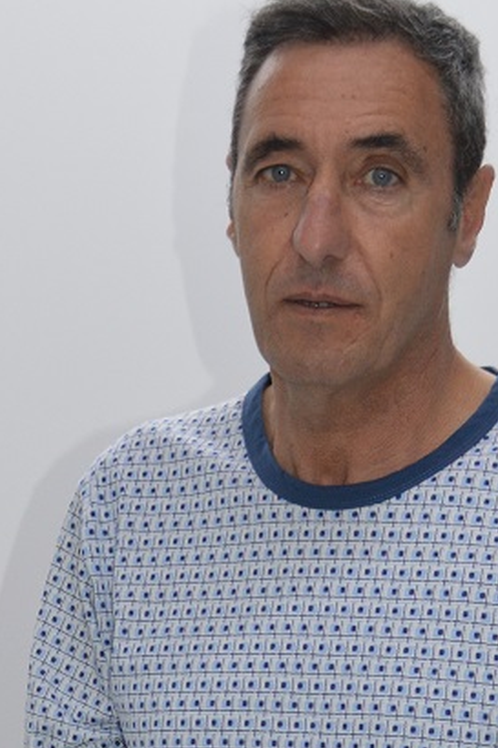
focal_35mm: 143
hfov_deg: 9.6
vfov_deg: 13.7
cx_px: 232
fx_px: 2970
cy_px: 1033
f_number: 4.2
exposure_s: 1/100
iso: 400
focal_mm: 26
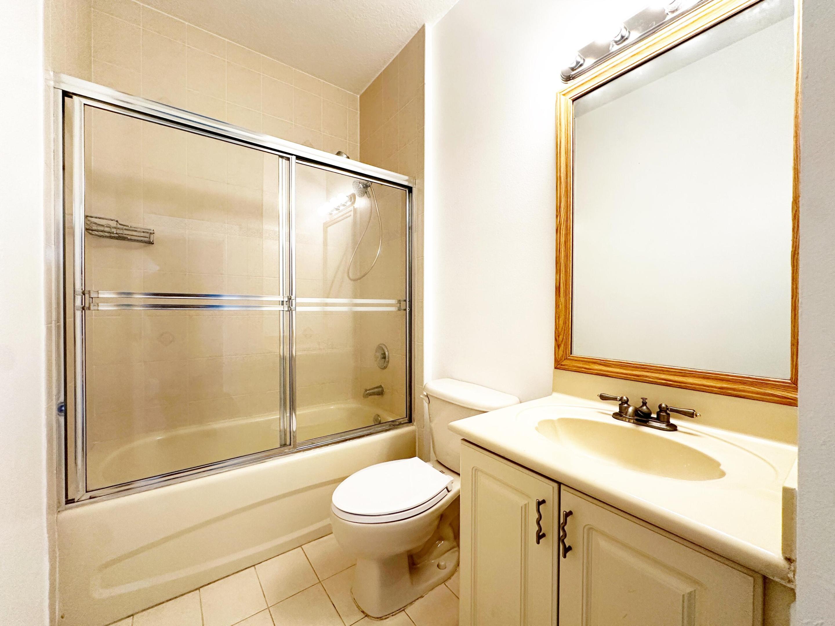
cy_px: 313
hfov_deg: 102.1
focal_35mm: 14
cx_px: 418
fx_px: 338
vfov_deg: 85.7
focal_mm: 2.22
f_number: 2.2
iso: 200
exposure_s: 1/120
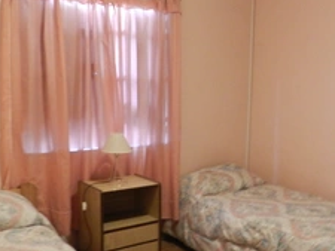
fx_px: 436
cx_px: 229
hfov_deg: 41.4
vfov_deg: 32.0
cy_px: 160
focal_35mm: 45
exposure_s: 1/2.5
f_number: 3.4
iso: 400
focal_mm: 4
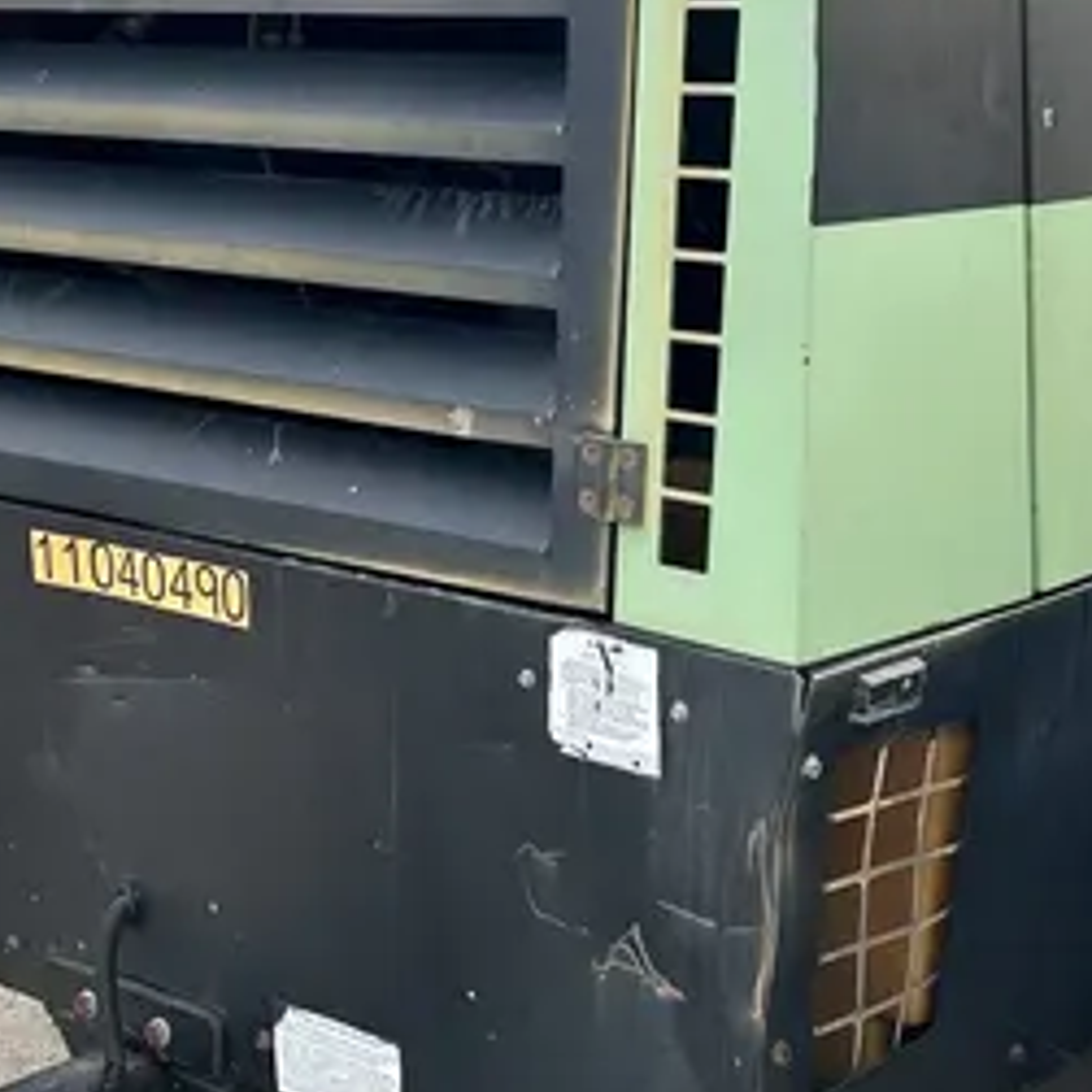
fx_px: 2391
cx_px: 692
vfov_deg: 25.7
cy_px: 633
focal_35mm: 67
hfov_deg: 25.6
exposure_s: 1/833
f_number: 1.5
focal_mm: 5.7
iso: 50
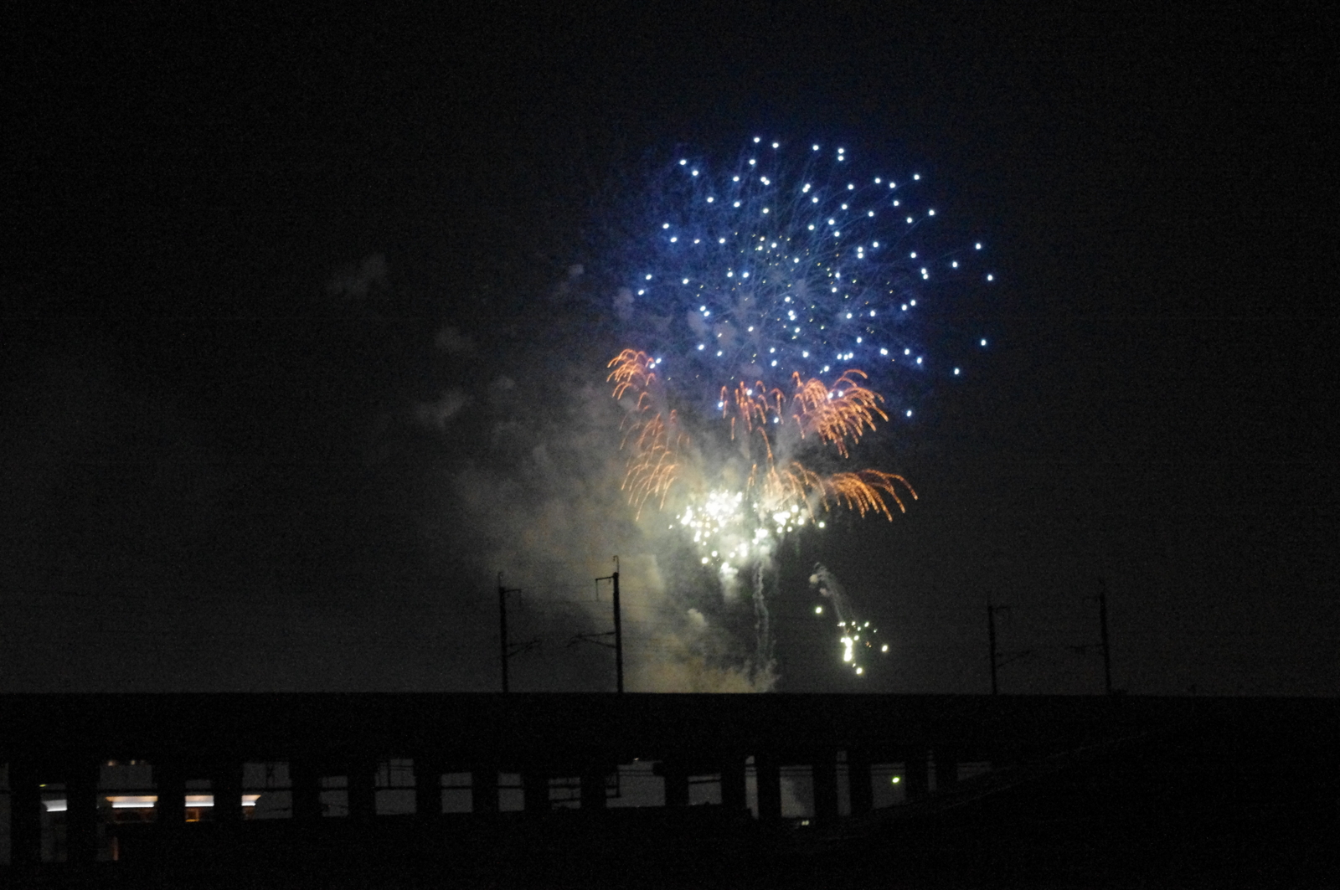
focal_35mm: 82
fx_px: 3049
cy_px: 445
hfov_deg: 24.8
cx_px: 670
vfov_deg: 16.6
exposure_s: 1/50
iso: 6400
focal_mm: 55
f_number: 5.6
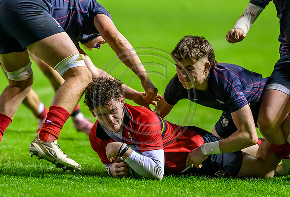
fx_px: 3783
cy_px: 113
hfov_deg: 4.4
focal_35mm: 467
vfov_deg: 3.0
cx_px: 120
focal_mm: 400
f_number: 3.2
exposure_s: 1/1000
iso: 10000
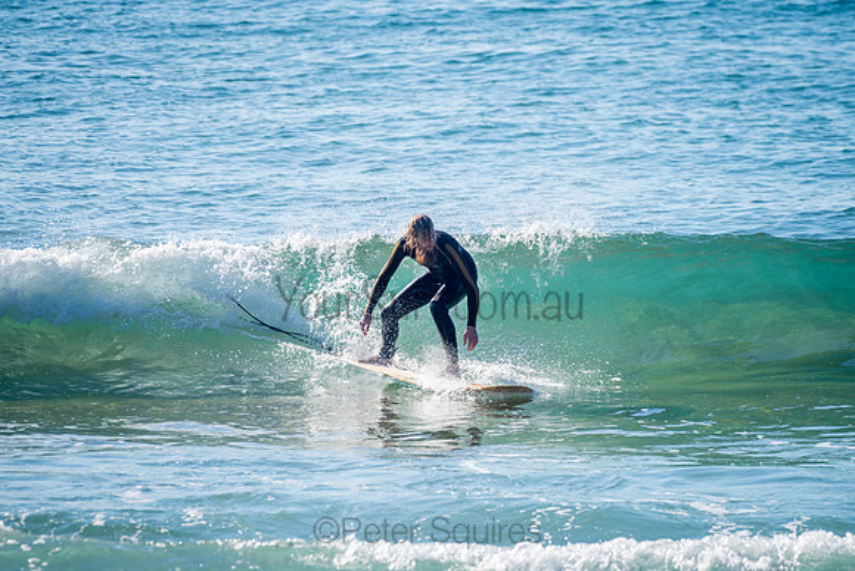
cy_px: 279
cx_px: 437
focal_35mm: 599
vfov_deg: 2.3
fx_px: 14218
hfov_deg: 3.4
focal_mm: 500
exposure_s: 1/250
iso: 31
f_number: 6.3
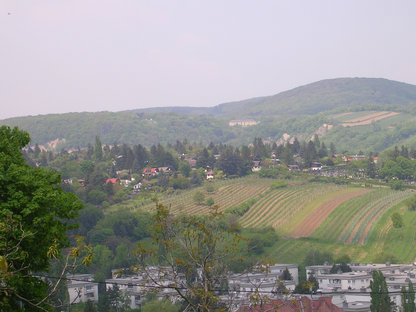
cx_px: 208
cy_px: 156
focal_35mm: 115
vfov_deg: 12.9
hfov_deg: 17.1
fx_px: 1382
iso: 50
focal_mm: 17.4
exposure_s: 1/300
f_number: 4.9
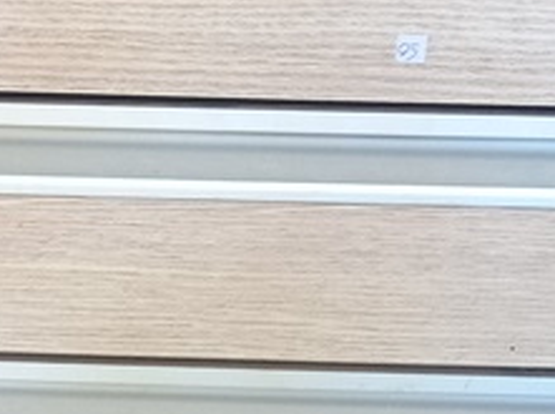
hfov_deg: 15.2
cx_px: 224
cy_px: 790
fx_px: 2081
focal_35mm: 130
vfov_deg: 10.6
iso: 219
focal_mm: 4.7
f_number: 1.79
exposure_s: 1/30
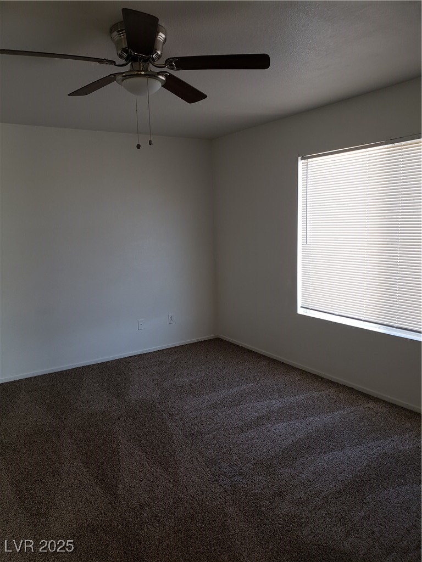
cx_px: 211
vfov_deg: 67.3
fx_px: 423
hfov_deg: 53.1
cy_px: 281
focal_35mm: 26
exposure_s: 1/60
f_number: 2.4
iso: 125
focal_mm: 4.3
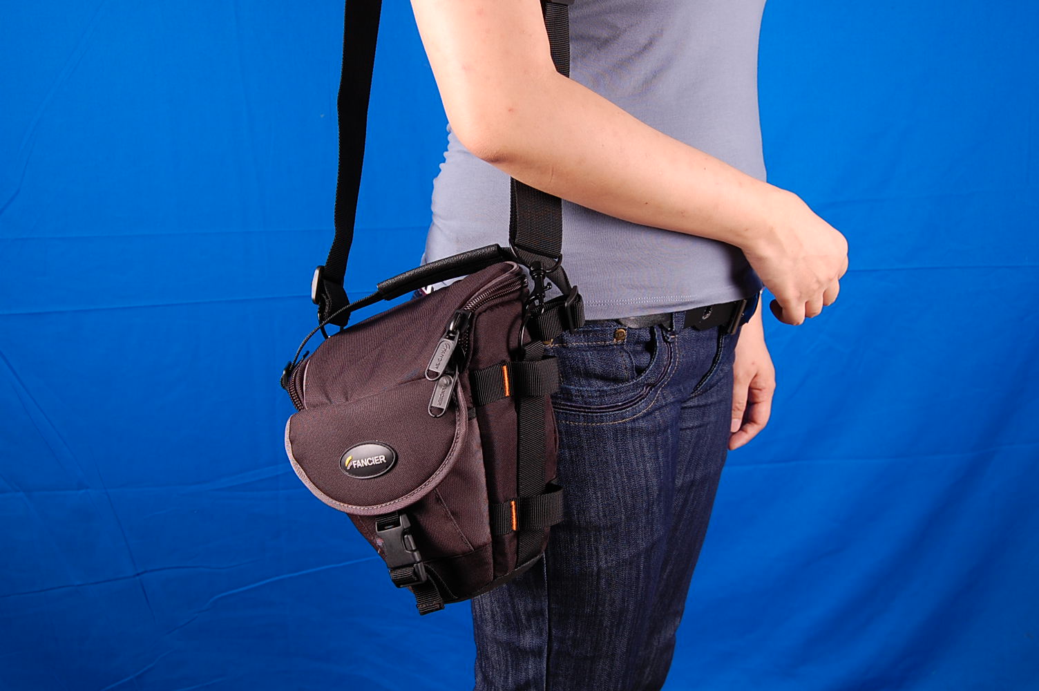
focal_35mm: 45
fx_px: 1298
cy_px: 346
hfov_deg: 43.6
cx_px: 520
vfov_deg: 29.8
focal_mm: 30
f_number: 8
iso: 200
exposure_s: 1/125
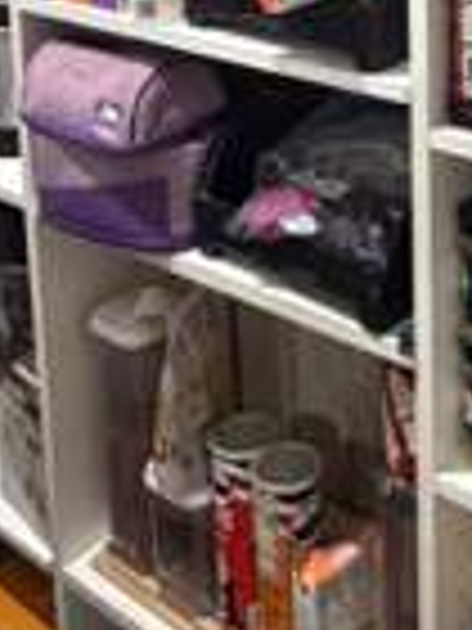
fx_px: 1164
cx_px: 387
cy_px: -112
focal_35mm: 64
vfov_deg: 27.0
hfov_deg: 22.6
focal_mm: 2.22
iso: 640
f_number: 2.2
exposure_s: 1/60
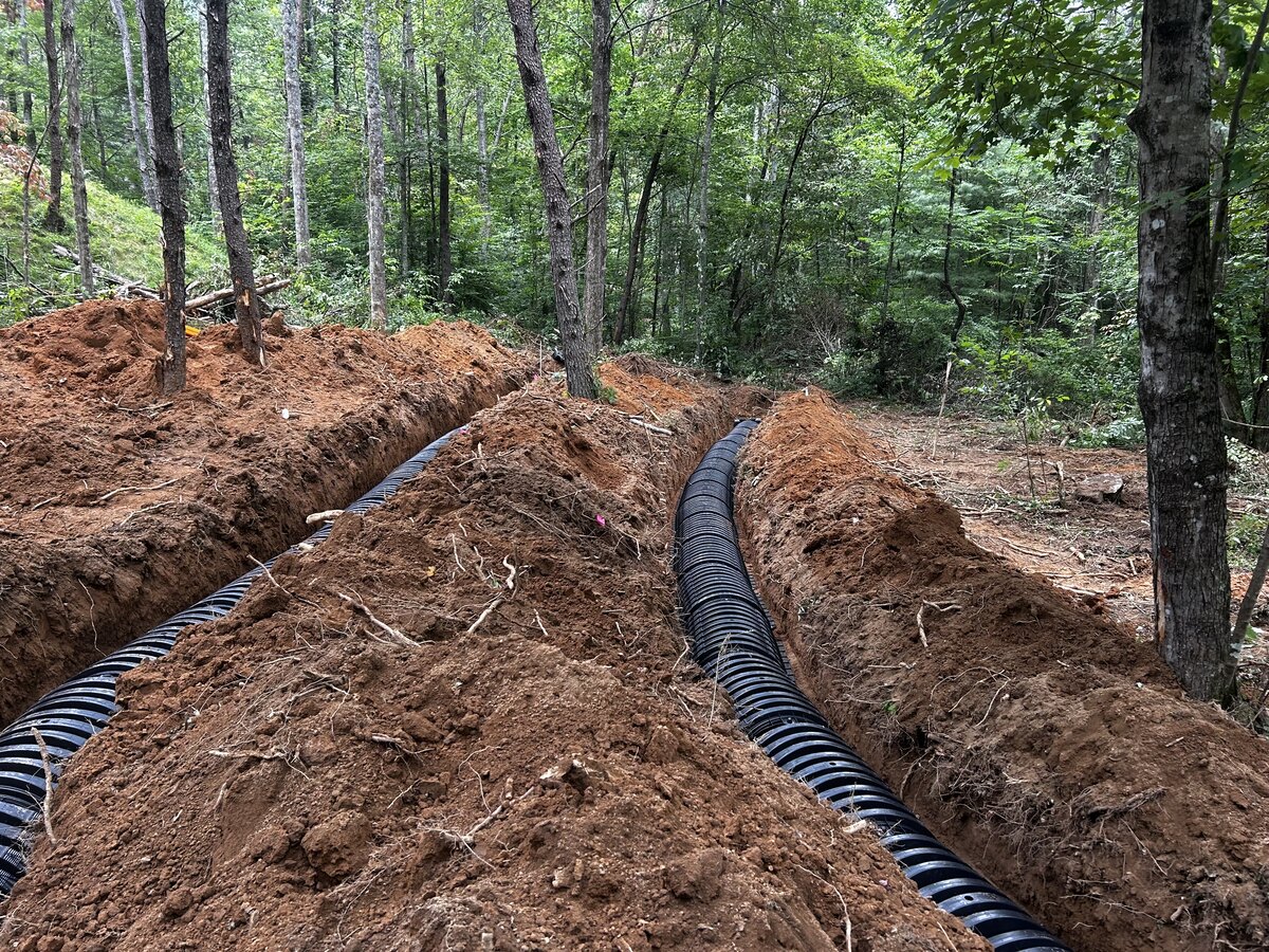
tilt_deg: -9.8
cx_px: 634
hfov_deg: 67.3
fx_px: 953
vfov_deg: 53.1
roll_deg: +0.6
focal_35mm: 26
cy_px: 476
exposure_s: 1/121
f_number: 1.5
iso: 80
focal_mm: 5.7
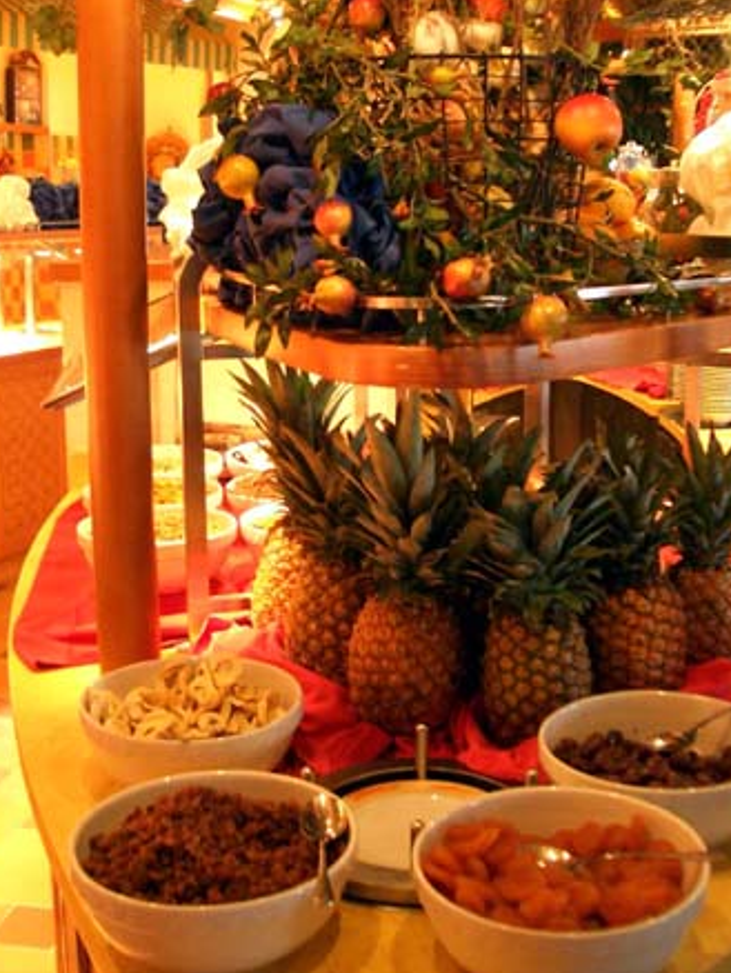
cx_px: 428
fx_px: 1238
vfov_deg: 42.6
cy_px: 373
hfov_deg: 32.8
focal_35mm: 44
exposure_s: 1/15
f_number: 2.6
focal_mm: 5.8
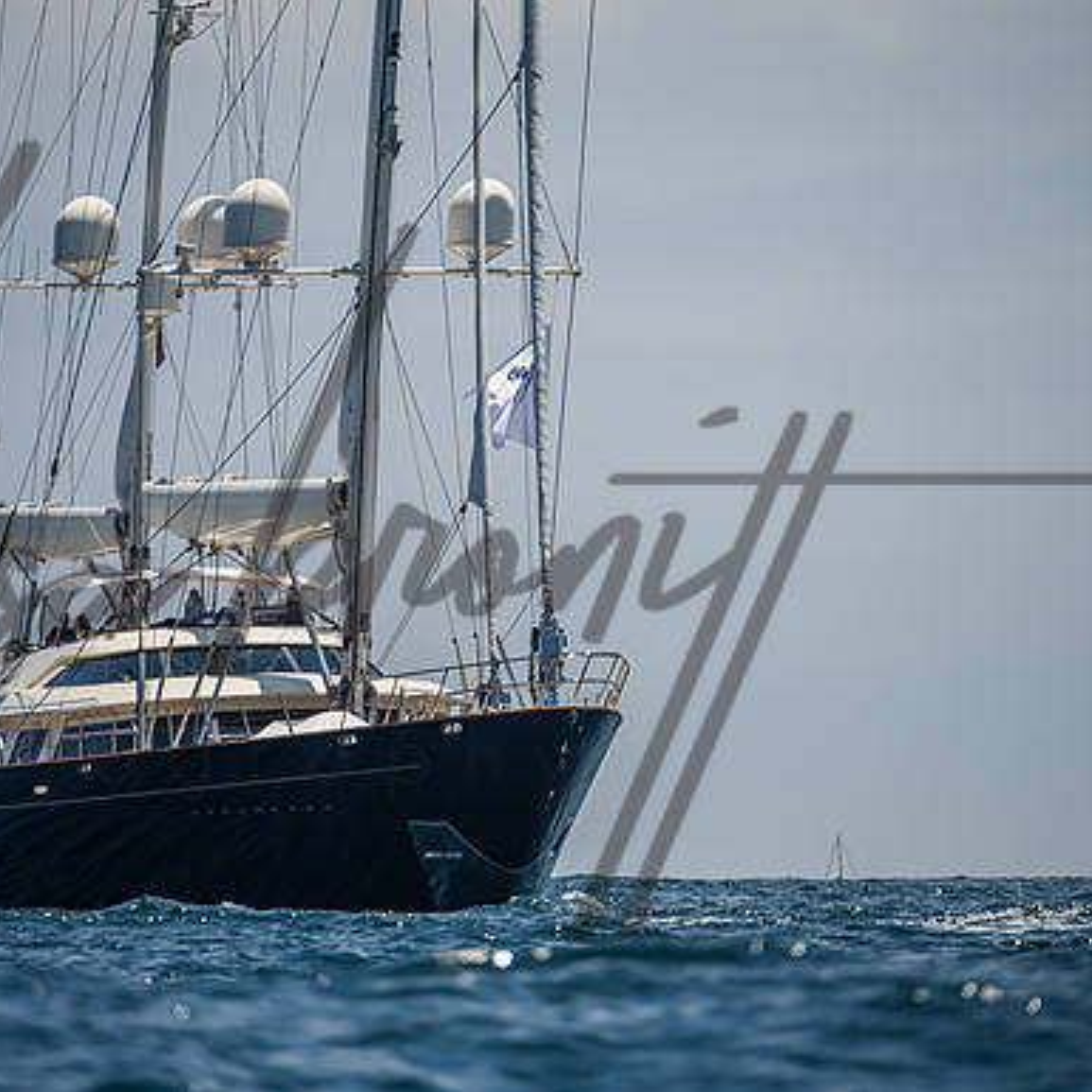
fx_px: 18666
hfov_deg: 3.4
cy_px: 546
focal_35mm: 523
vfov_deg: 3.4
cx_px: 454
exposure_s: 1/1600
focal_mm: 400
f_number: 8
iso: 320
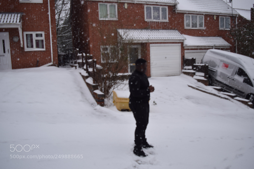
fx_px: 212
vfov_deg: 43.6
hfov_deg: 61.9
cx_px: 127
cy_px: 84
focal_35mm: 30
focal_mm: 20
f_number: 4
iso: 100
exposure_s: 1/250
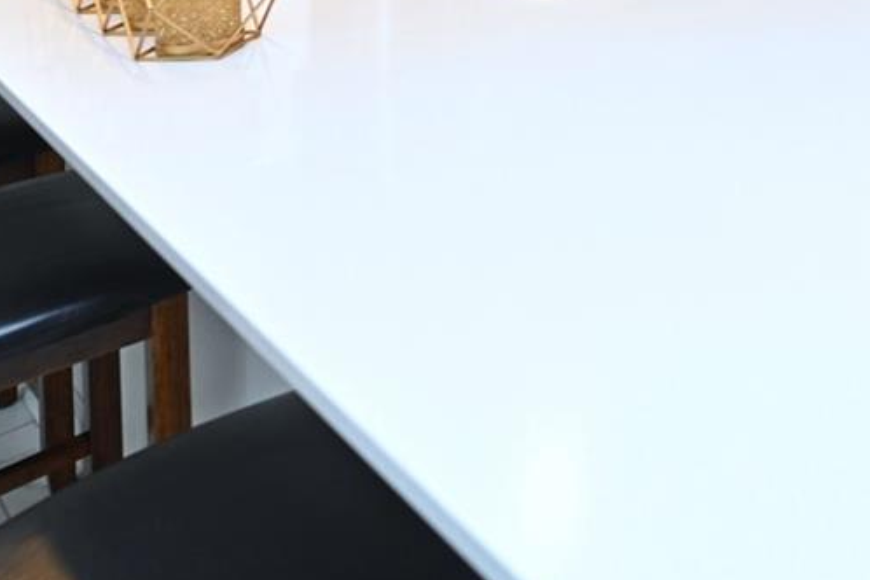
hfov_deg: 38.0
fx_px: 1087
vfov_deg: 23.3
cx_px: 903
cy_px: -313
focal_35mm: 45
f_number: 4
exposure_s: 1/60
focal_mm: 14
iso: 450
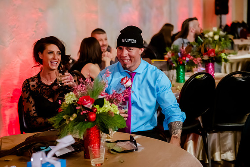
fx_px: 472
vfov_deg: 20.0
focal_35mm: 68
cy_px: 84
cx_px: 112
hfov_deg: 29.7
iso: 5000
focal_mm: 60
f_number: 2.8
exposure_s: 1/125
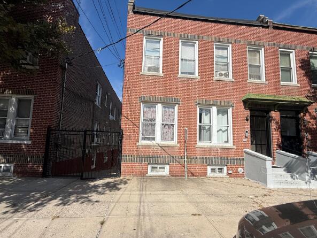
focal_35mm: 17
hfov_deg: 91.0
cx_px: 158
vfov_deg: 74.7
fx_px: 156
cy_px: 127
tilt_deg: +6.5
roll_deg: -1.4
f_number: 2.2
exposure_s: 1/3125
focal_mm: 2.22
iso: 50
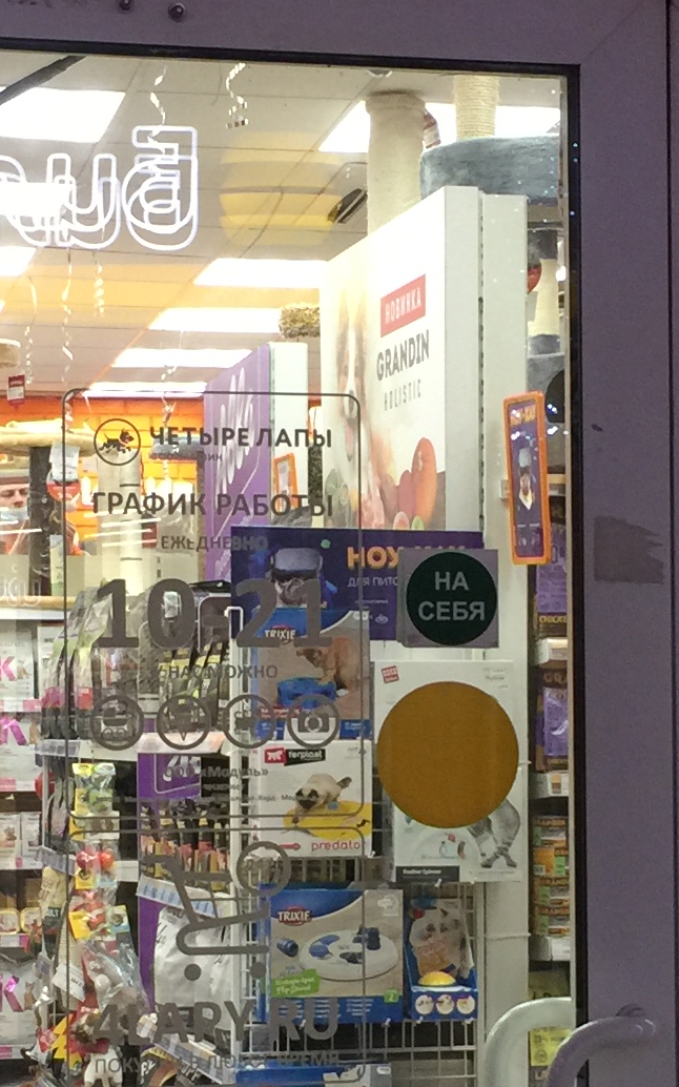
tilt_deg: -0.1
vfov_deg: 21.3
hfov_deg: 13.5
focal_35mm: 97
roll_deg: +0.7
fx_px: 2873
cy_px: 775
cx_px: 400
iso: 80
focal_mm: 4.15
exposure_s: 1/33
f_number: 2.2
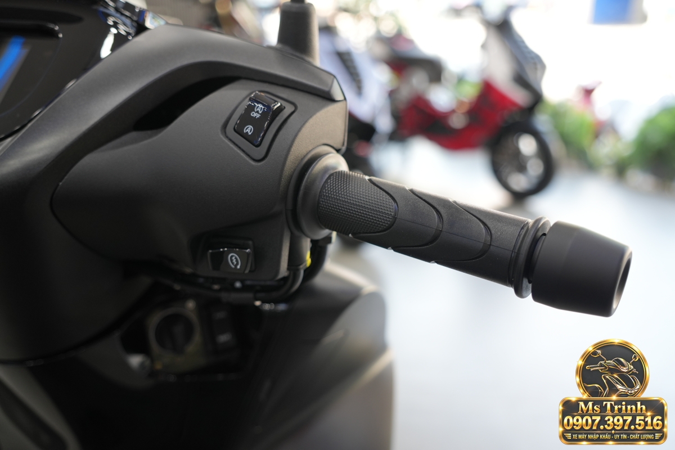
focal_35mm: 35
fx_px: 655
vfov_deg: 37.9
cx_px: 338
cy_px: 225
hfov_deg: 54.5
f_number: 2.8
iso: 200
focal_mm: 23.3
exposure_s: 1/60
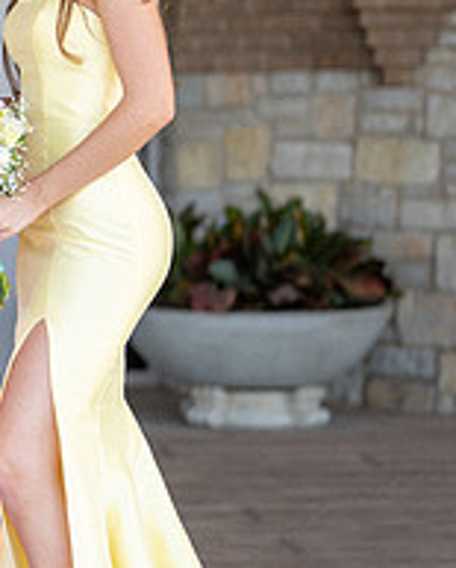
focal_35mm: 165
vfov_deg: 11.7
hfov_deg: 9.2
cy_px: 246
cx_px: -184
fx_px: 2777
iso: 160
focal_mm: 50
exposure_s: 1/1250
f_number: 1.4
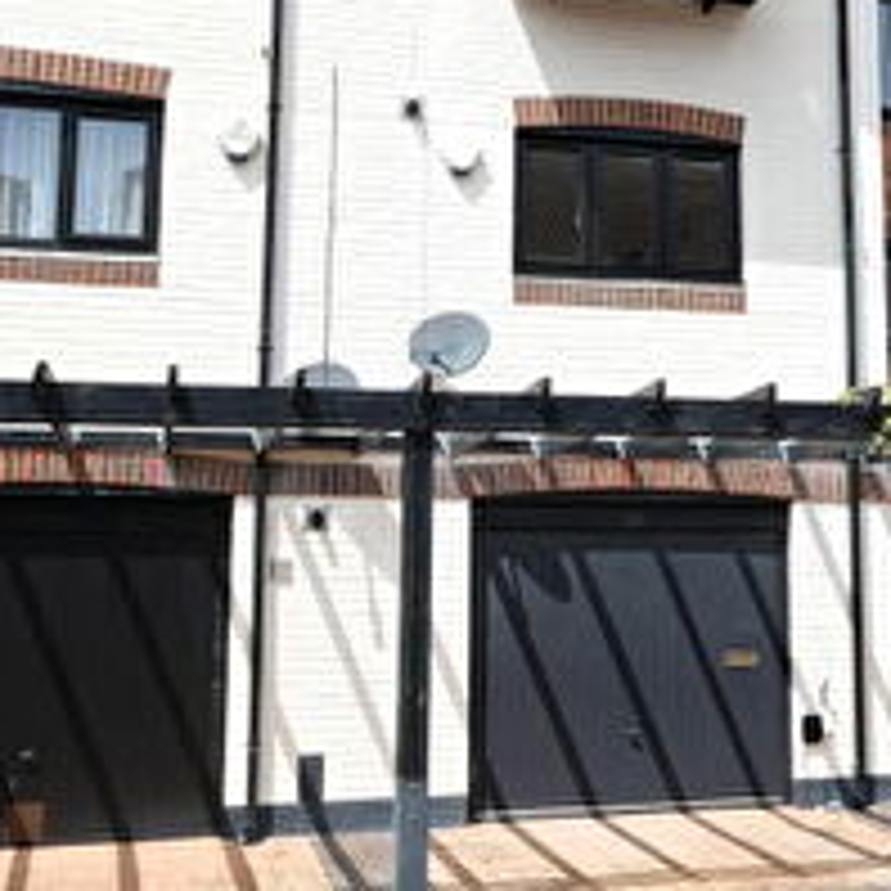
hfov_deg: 29.2
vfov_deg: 30.0
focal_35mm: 57
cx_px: 742
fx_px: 1660
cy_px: 358
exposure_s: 1/600
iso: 200
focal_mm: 12.6
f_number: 5.6
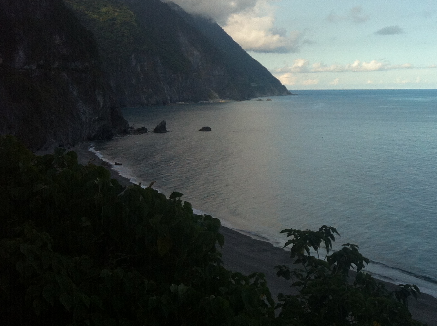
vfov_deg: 21.7
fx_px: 844
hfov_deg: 27.7
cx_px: 412
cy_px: 82
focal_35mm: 67
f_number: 2.8
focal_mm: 3.85
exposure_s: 1/1312
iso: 80
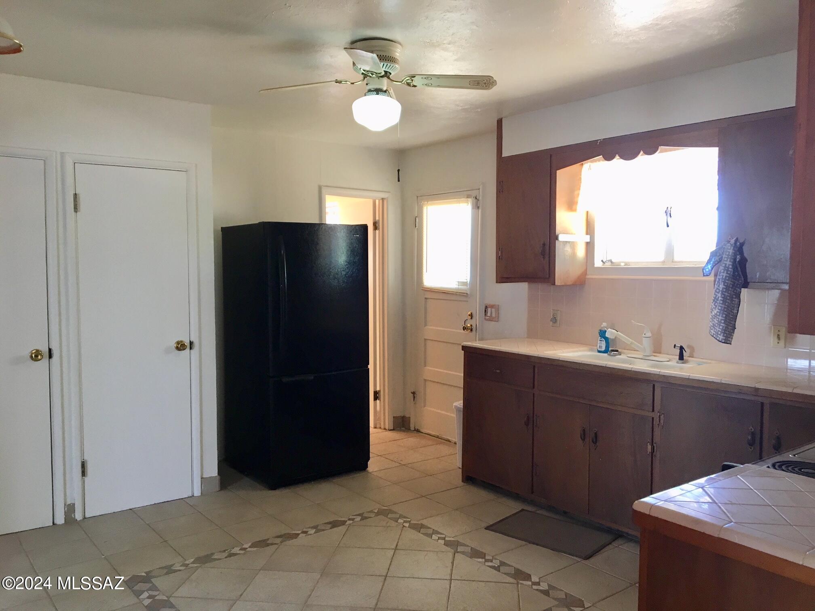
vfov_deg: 48.2
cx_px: 408
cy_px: 306
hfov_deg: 61.7
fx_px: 683
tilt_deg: -4.0
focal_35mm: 29
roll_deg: -0.1
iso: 80
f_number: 2.2
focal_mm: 4.15
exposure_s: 1/30
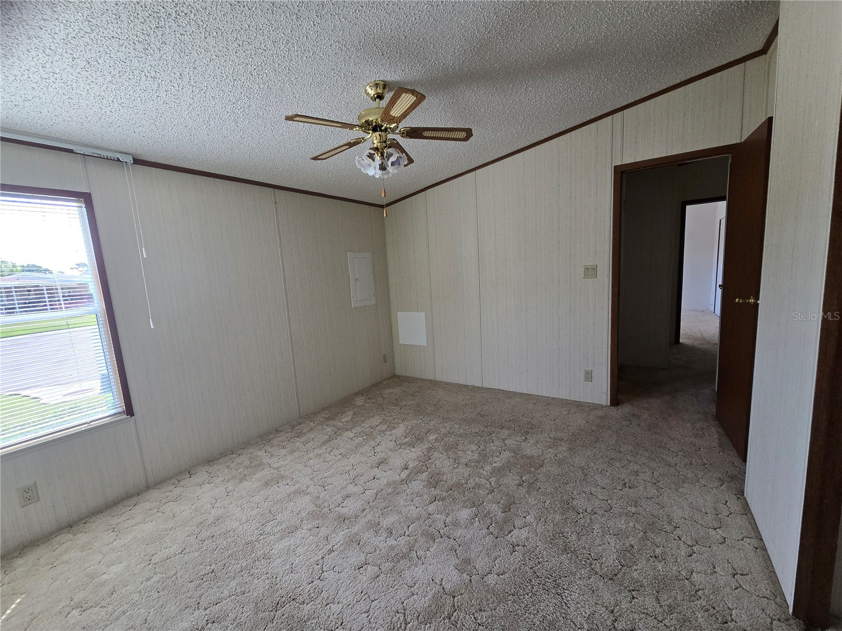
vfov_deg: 89.9
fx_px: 316
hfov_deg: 106.2
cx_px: 421
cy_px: 316
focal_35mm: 13
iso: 200
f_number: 2.2
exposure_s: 1/359
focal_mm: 2.2
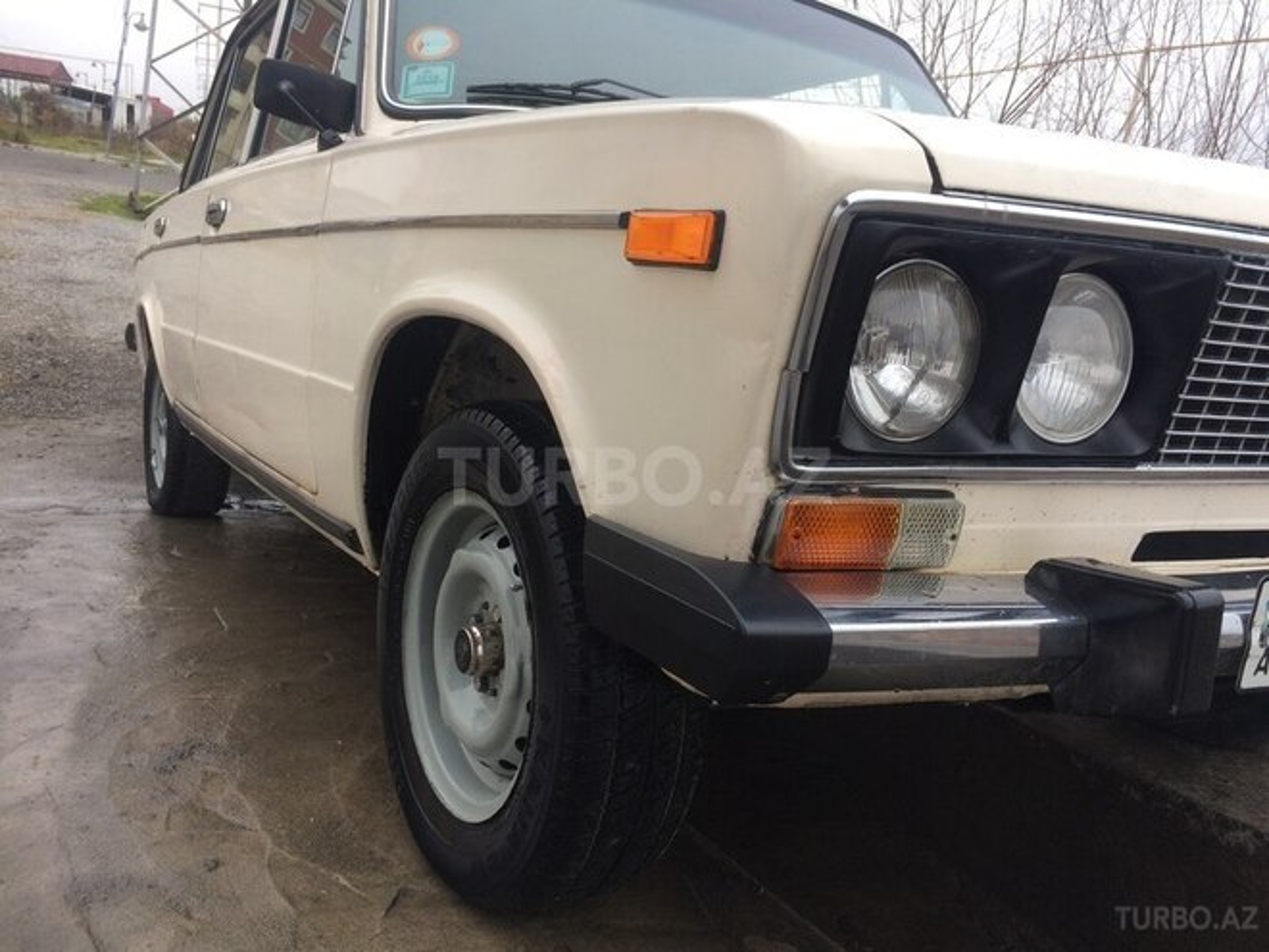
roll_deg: -6.1
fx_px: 1063
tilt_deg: -14.4
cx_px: 634
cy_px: 476
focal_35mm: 29
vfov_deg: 48.2
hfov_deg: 61.7
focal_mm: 4.15
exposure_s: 1/100
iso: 40
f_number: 2.2
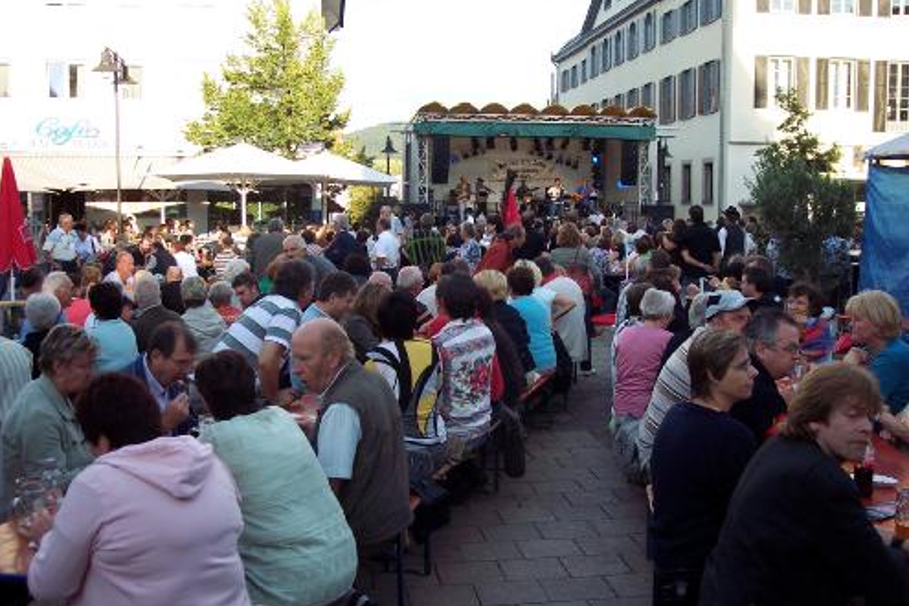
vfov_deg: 32.6
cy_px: 313
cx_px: 457
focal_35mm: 41
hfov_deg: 47.4
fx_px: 1035
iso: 100
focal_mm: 8
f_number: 3.4
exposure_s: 1/180
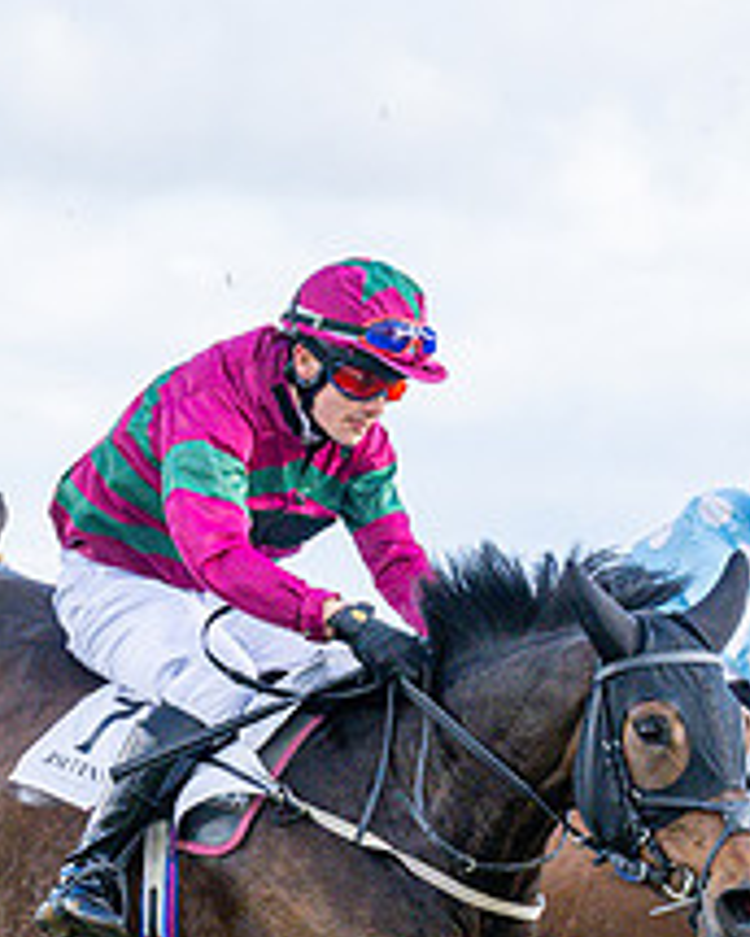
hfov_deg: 4.8
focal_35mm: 321
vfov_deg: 6.0
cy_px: 668
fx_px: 8907
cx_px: -251
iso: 640
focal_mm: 73
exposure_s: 1/2000
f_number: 4
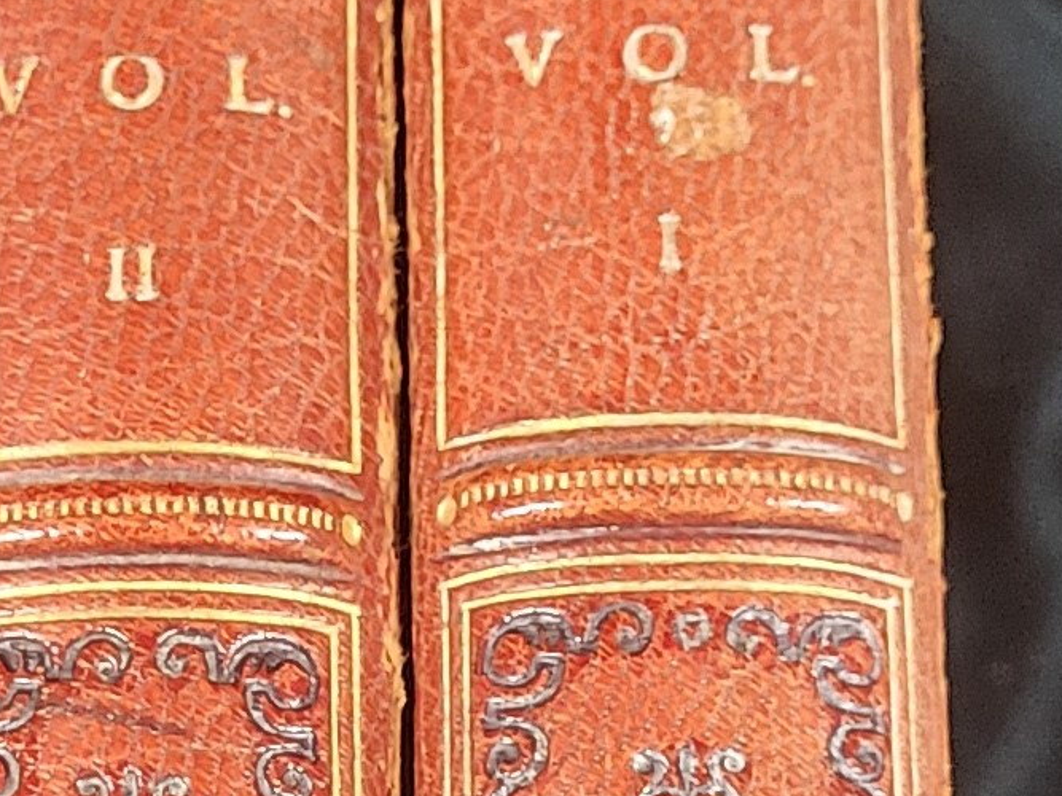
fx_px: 4785
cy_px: 708
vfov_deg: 9.5
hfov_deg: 12.6
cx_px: 312
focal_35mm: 156
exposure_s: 1/30
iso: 640
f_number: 1.8
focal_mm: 5.4
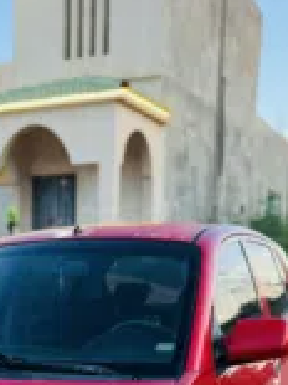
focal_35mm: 67
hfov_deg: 21.6
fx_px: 744
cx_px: 57
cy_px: 415
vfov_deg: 26.8
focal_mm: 5.7
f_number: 1.5
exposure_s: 1/100
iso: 125
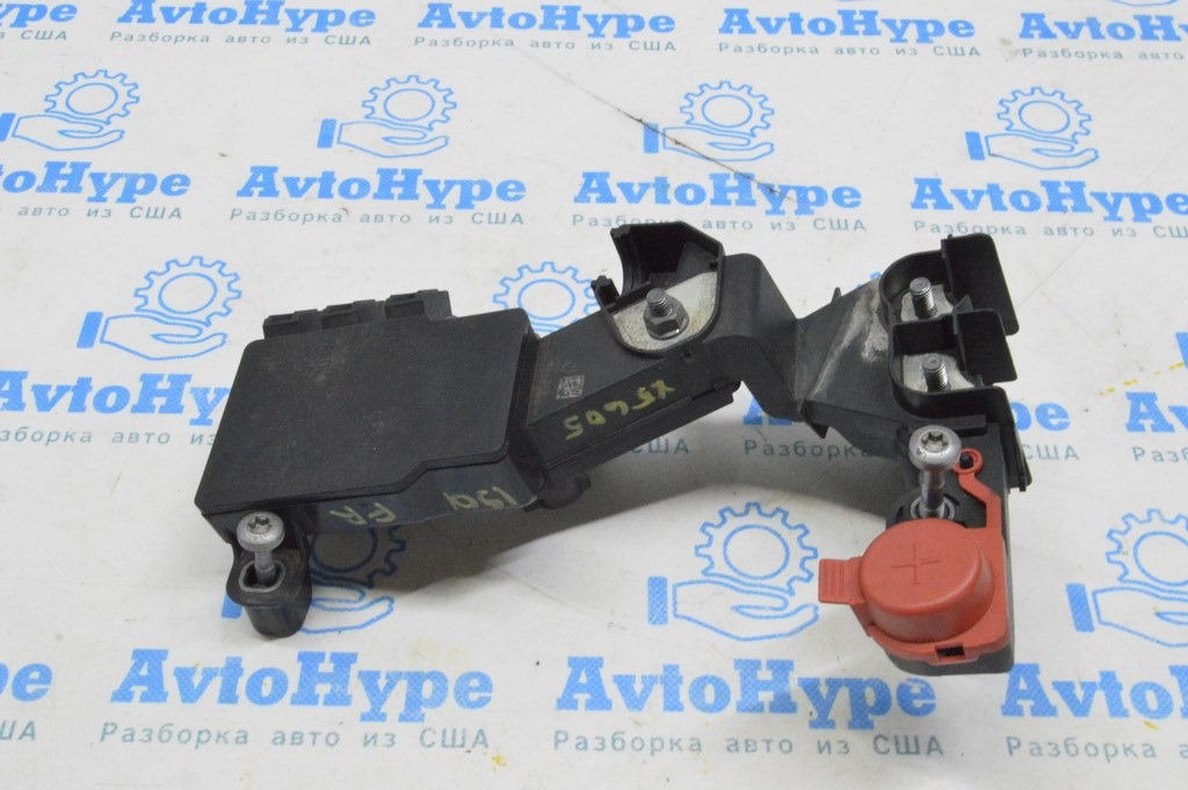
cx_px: 594
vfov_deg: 29.8
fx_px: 1484
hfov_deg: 43.6
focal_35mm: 45
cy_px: 395
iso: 6400
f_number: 20
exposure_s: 1/20
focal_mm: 30
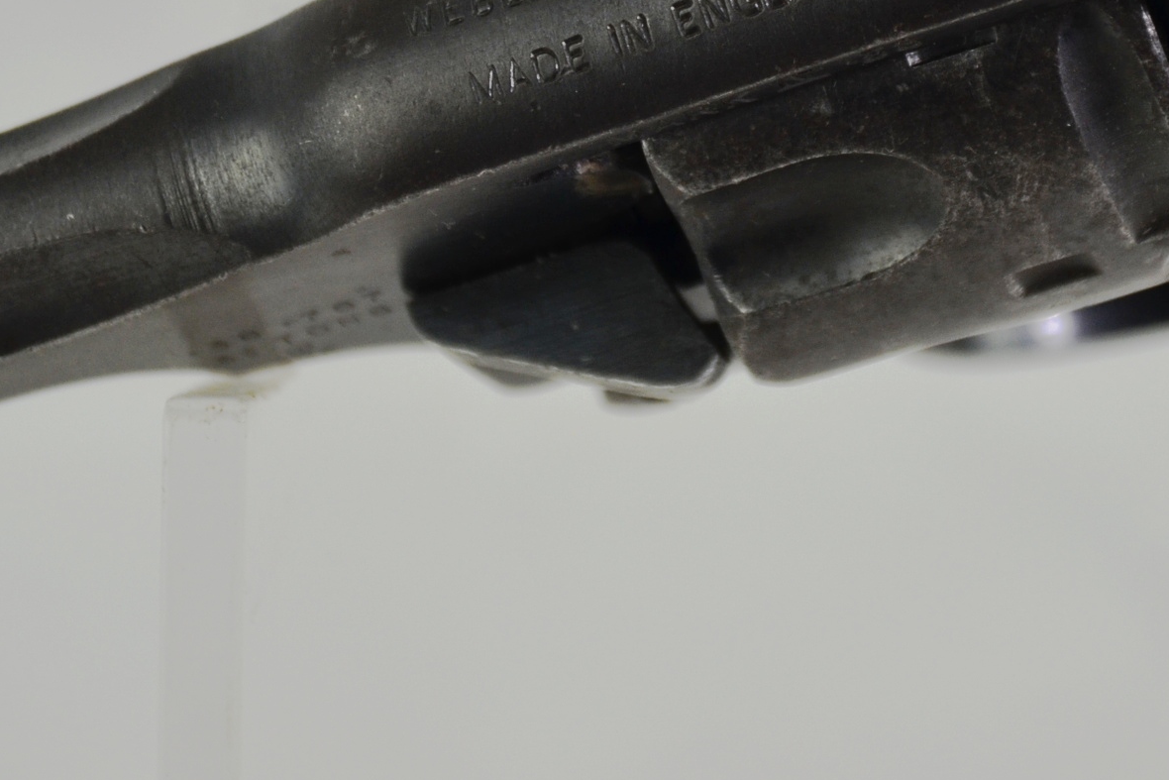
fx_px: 13705
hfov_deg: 4.9
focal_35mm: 422
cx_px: 759
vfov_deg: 3.3
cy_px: -24
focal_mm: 135
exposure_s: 1/250
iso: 450
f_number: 5.6
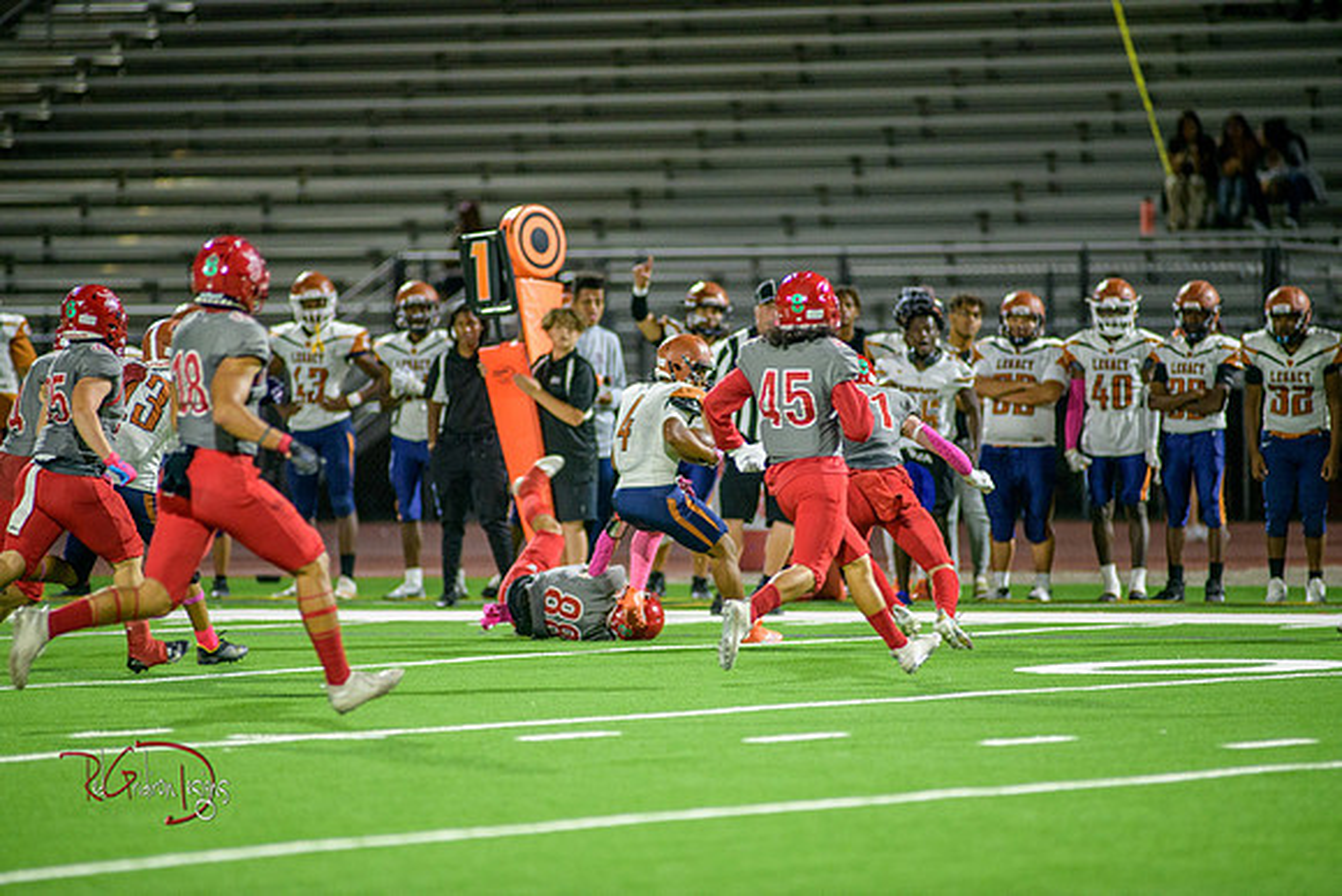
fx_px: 11185
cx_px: 671
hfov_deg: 6.9
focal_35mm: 300
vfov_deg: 4.6
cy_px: 448
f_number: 2.8
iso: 2000
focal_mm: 300
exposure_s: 1/500
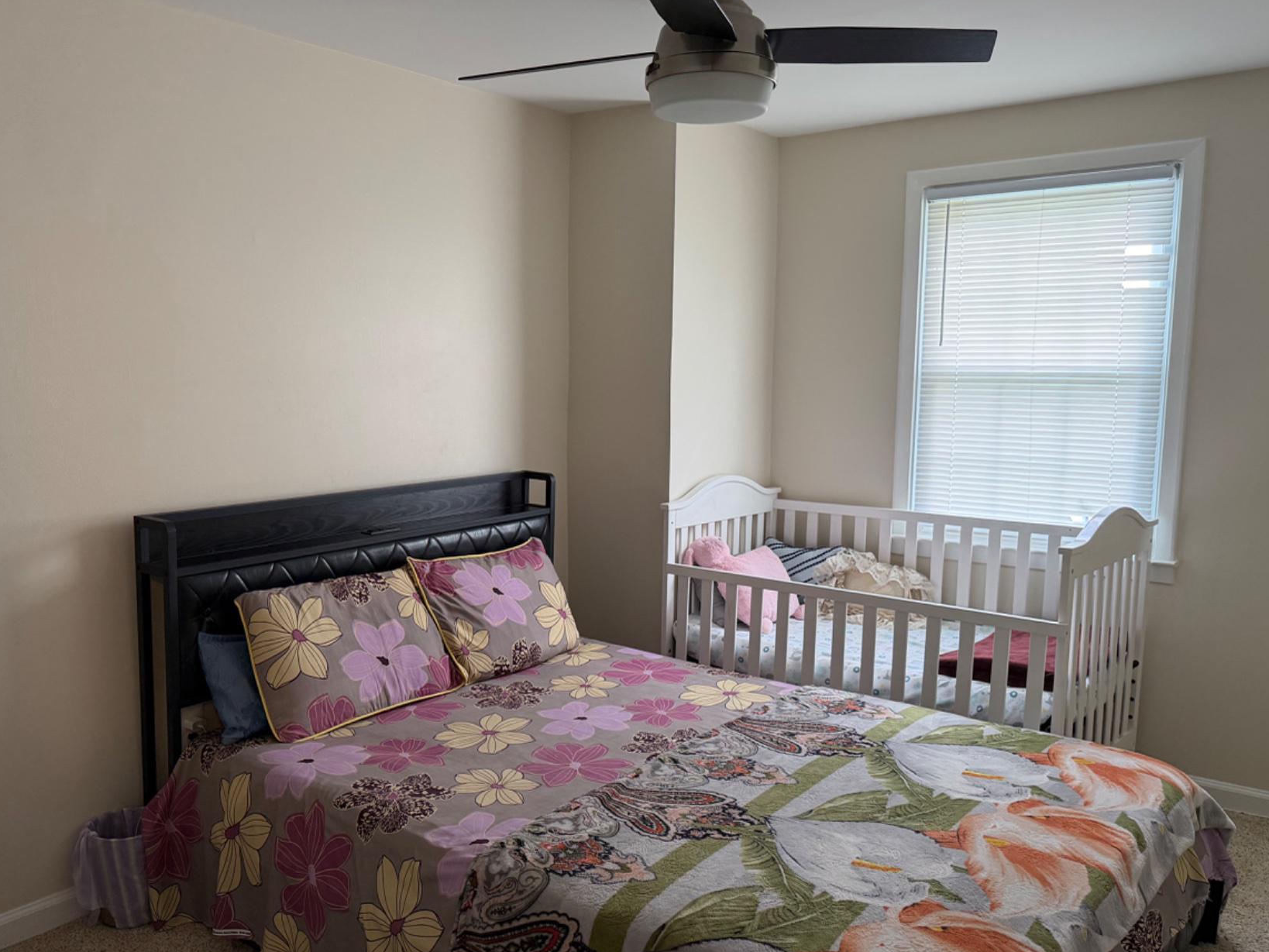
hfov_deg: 59.5
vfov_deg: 46.7
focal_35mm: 30
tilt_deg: -9.0
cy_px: 526
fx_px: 1100
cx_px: 516
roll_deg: +1.3
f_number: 1.78
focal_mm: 6.76
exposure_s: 1/120
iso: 320
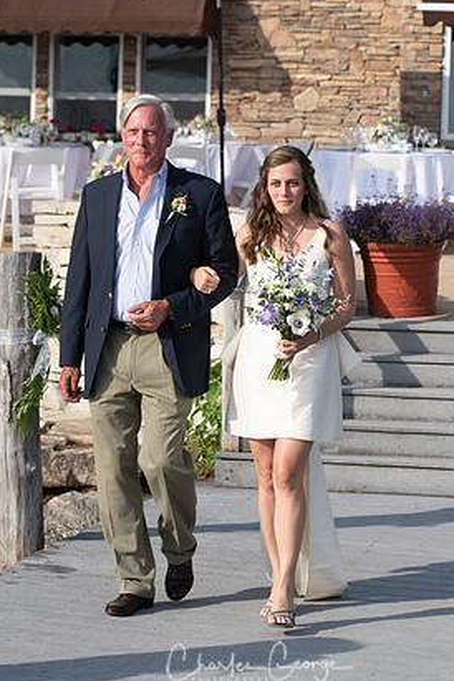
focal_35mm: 115
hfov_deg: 11.9
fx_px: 2175
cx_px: 244
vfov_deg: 17.8
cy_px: 325
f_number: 4
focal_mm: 70
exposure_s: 1/1600
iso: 200
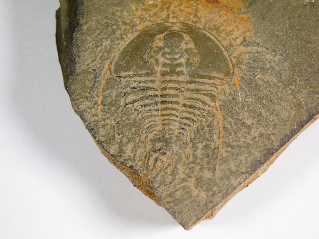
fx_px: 912
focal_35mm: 99
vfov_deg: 14.9
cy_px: 120
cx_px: 160
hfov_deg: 19.8
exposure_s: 1/160
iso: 125
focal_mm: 17.6
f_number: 4.6
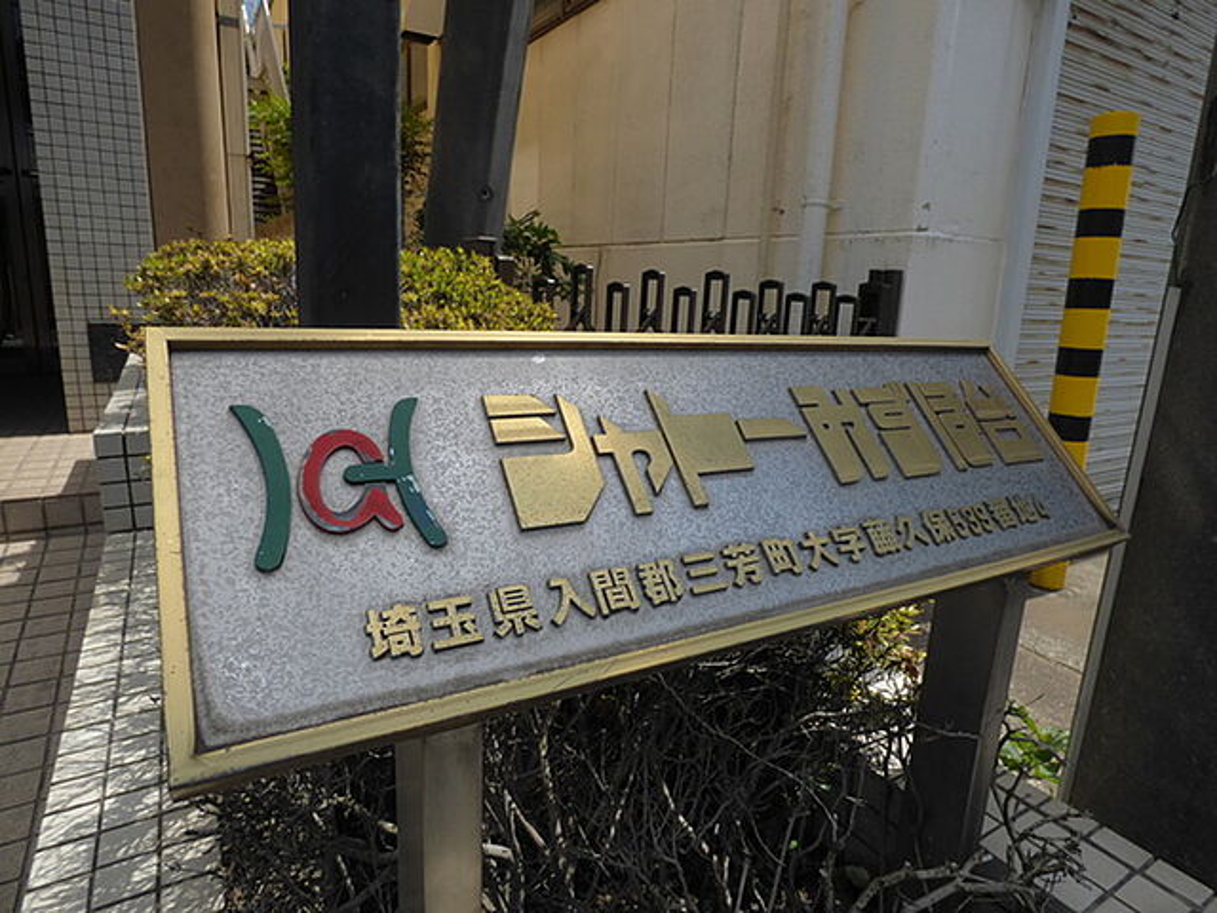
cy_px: 456
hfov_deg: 81.7
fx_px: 703
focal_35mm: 20
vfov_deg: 66.0
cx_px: 608
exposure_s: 1/1600
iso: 200
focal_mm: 3.58
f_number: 4
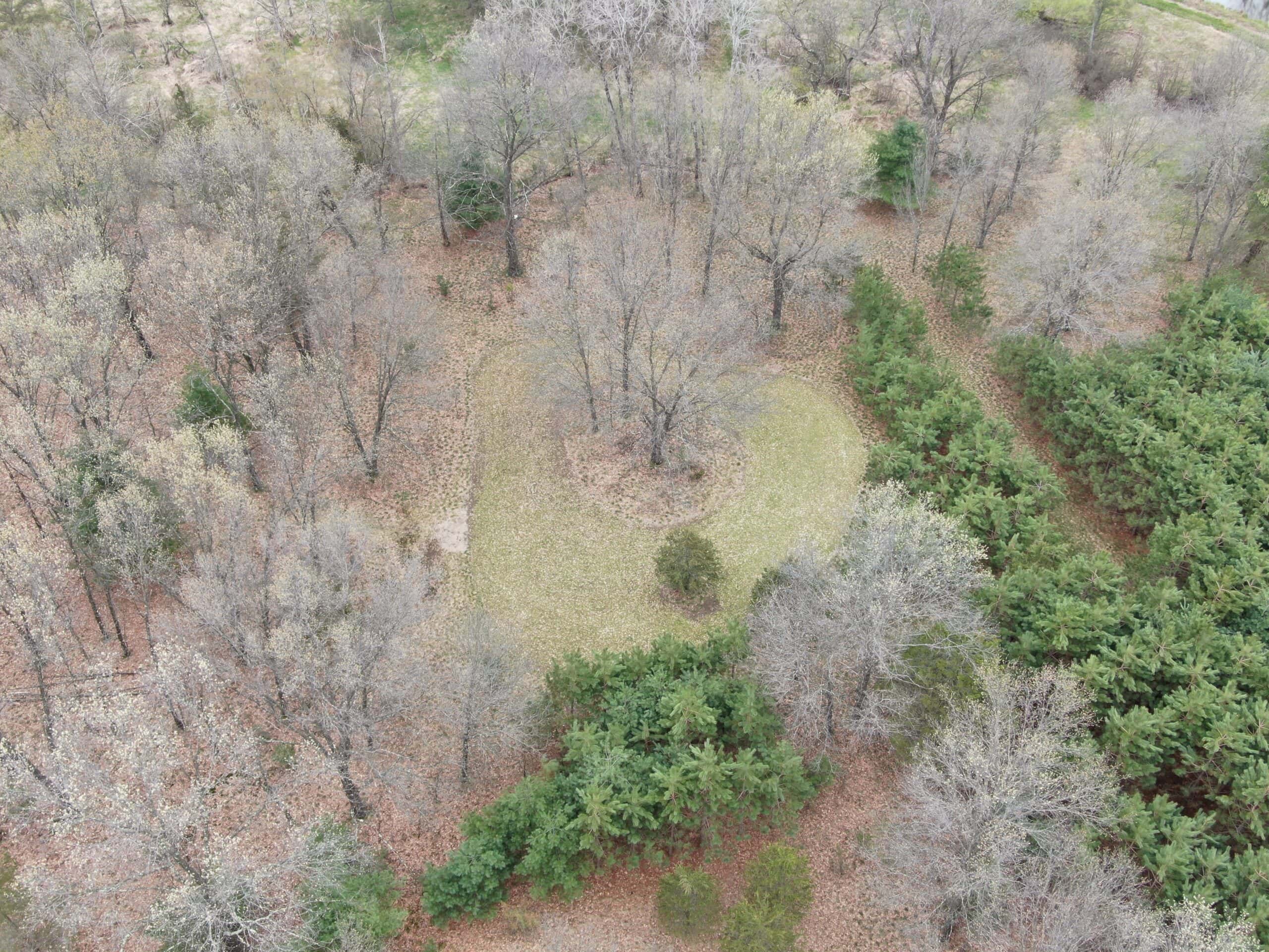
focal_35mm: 35
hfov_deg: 52.6
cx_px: 634
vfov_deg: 40.7
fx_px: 1283
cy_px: 476
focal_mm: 5.94
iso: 100
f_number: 3.3
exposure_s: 1/120
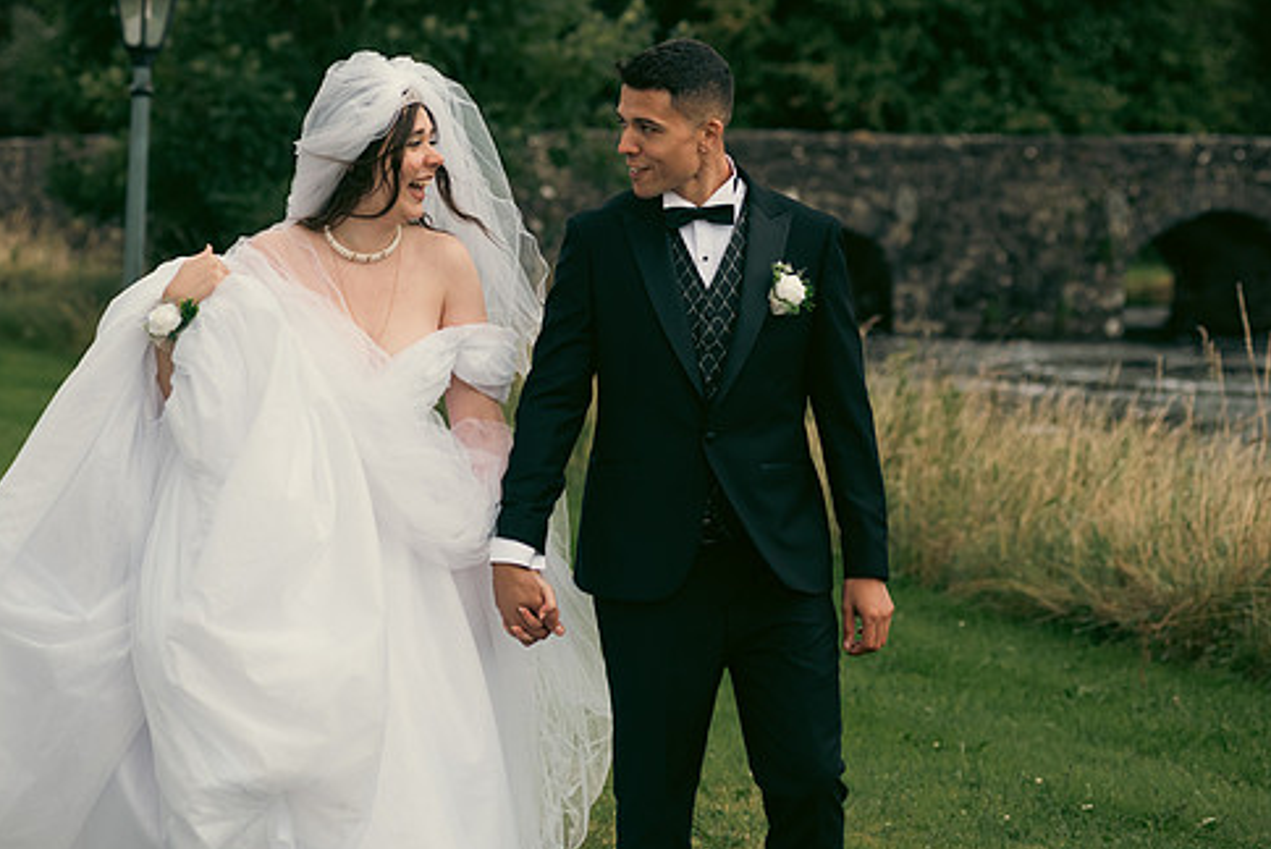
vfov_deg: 12.5
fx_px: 3886
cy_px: 358
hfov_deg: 18.6
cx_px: 524
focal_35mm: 110
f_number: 3.5
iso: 250
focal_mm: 92
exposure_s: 1/200
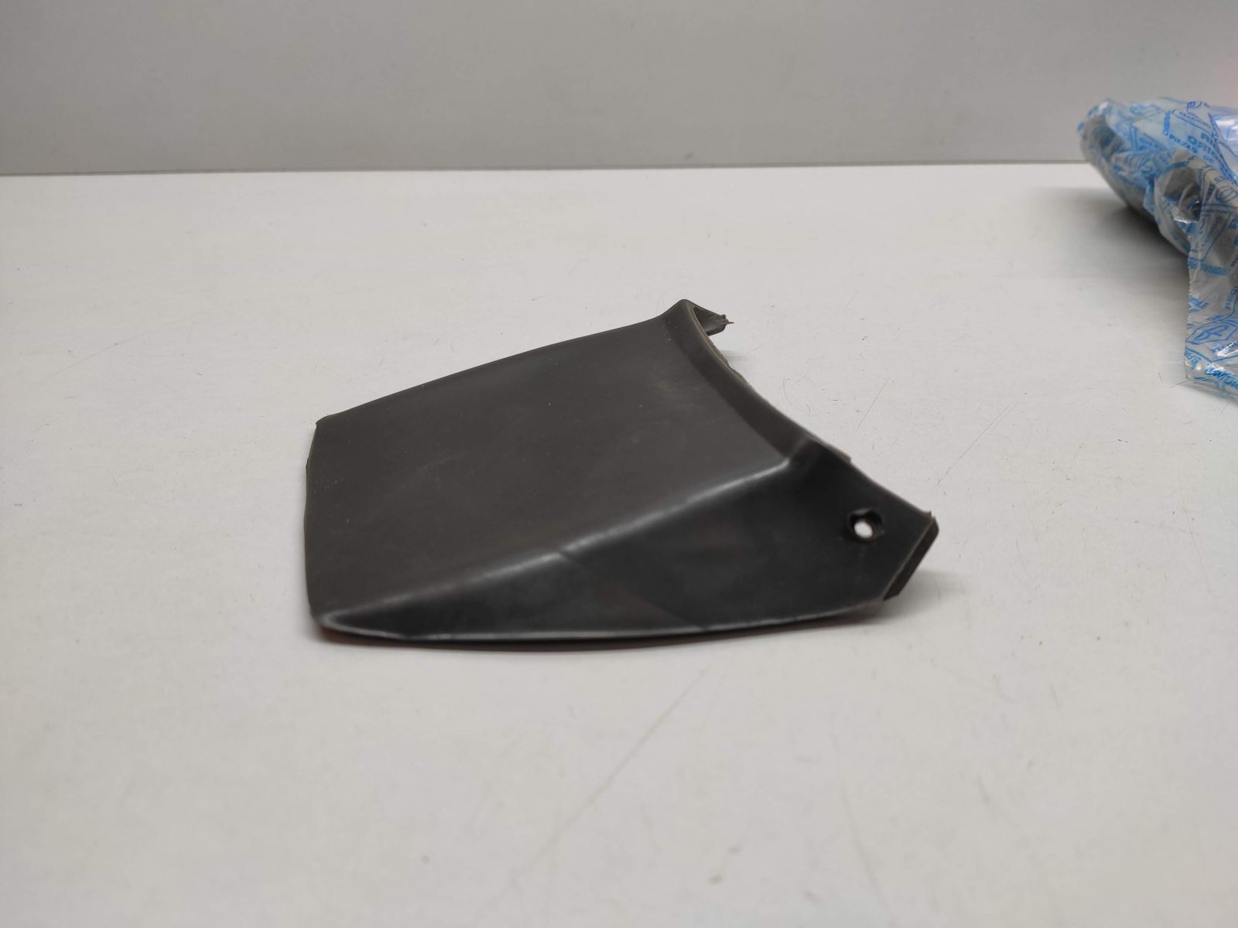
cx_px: 619
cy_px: 464
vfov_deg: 53.1
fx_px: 930
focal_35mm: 26
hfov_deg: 67.3
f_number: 1.75
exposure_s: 1/100
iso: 131
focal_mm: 4.77
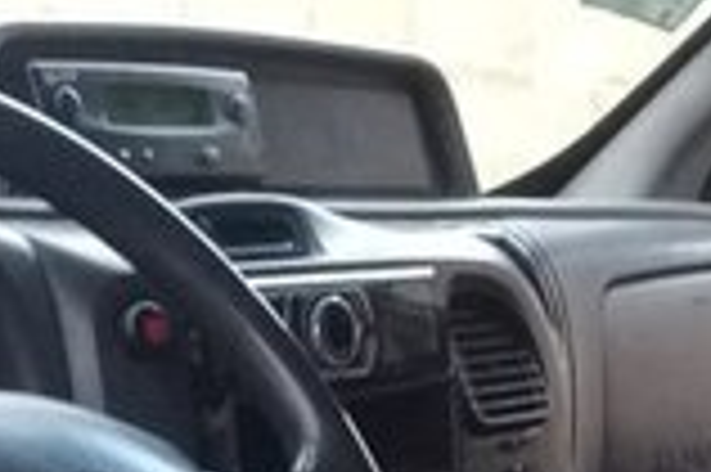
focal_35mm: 135
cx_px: 378
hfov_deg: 15.2
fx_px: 2663
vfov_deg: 9.7
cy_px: 816
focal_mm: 3.3
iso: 200
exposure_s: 1/33
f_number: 2.2
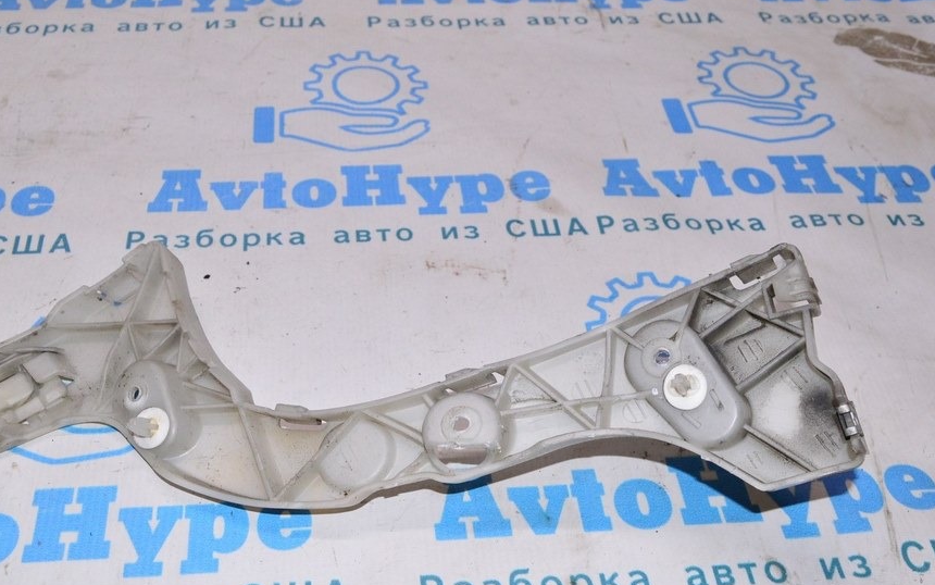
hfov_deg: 49.2
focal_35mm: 40
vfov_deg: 31.9
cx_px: 413
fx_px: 1020
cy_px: 360
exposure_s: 1/200
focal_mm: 22
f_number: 8
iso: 1600
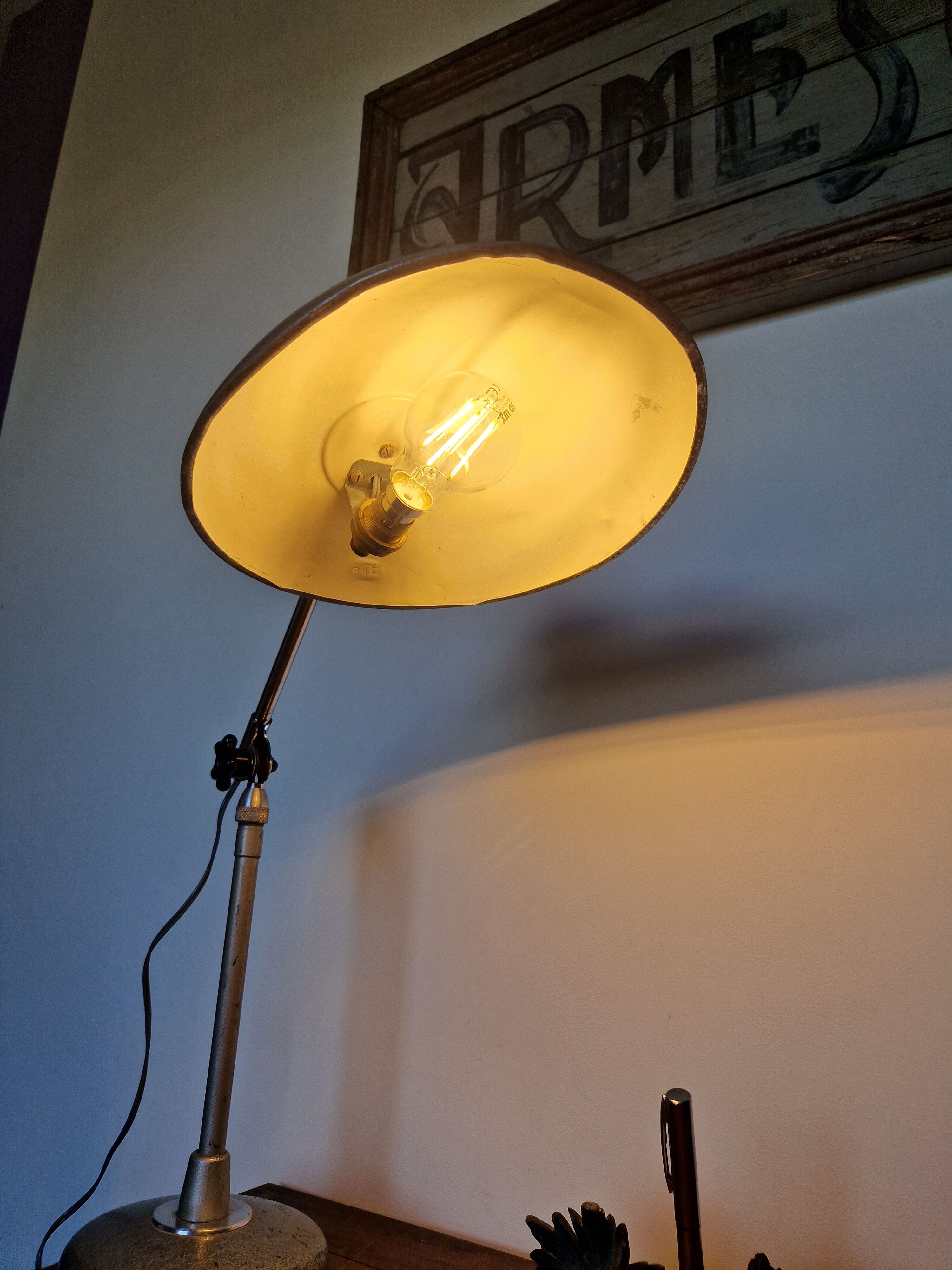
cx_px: 476
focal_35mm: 23
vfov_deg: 73.9
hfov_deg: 58.9
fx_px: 843
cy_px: 635
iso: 50
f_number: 1.8
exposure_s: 1/275
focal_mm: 5.4
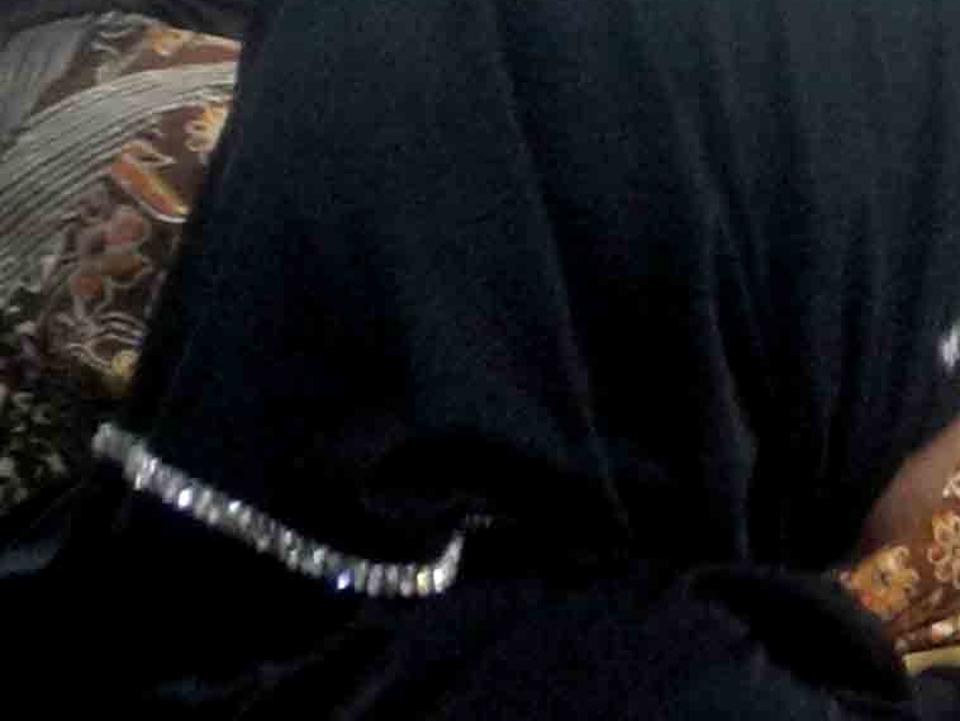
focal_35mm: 154
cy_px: -526
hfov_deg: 11.4
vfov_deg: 9.2
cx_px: 1986
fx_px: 4272
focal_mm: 6.8
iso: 400
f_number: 2.8
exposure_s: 1/8
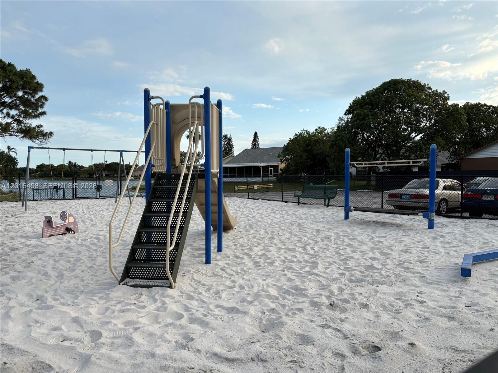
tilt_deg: -2.8
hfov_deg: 67.3
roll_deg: +0.0
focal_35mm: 26
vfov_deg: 53.1
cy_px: 186
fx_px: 374
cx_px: 249
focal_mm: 5.96
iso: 50
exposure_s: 1/2242
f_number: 1.6
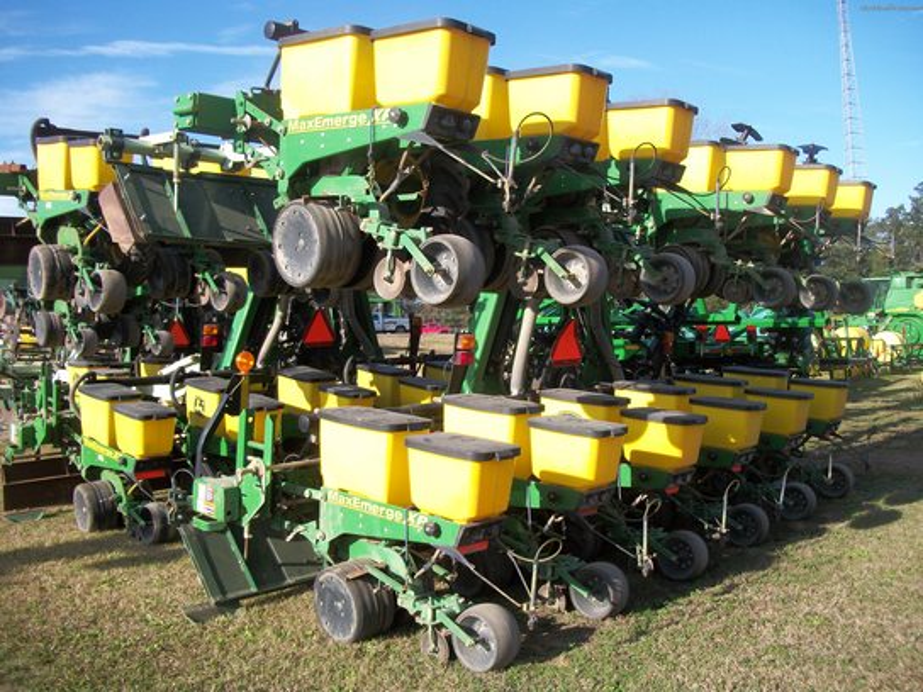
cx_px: 462
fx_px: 853
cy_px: 346
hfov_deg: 56.8
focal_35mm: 32
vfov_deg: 44.2
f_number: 2.9
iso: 80
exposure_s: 1/800
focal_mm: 5.7
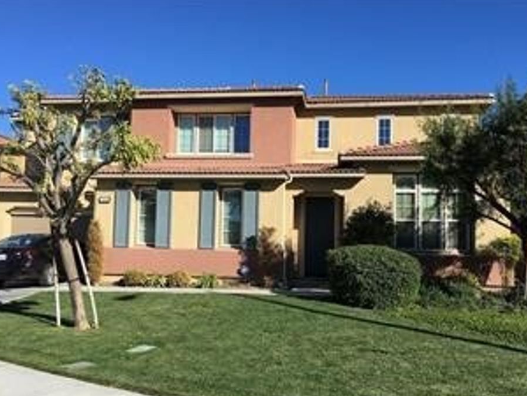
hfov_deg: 55.3
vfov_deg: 42.9
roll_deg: -1.6
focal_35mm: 33
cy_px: 219
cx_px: 263
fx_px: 503
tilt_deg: +5.5
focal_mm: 4.15
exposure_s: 1/1508
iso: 25
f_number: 2.2
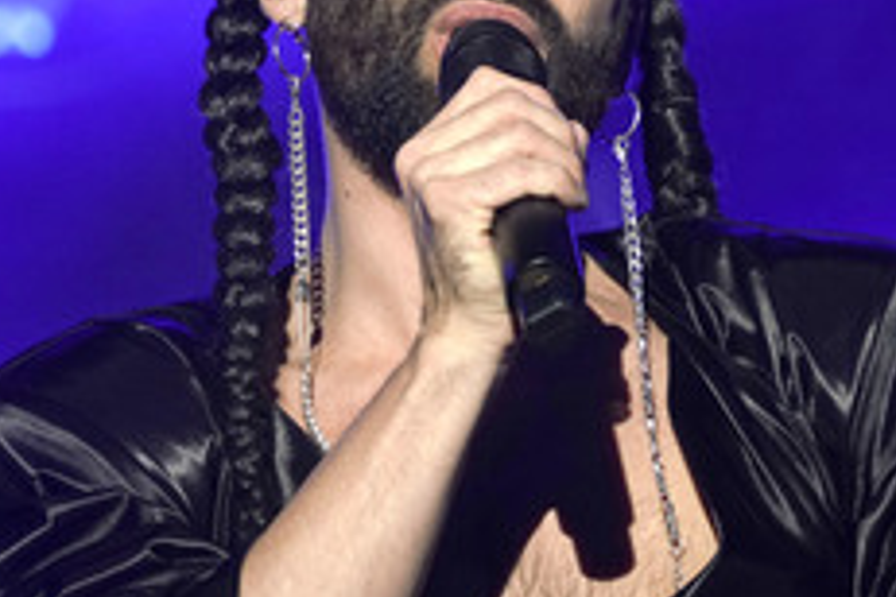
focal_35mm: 287
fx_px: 7143
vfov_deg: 4.8
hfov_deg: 7.2
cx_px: 626
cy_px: 143
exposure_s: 1/250
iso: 2000
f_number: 5.6
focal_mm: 147
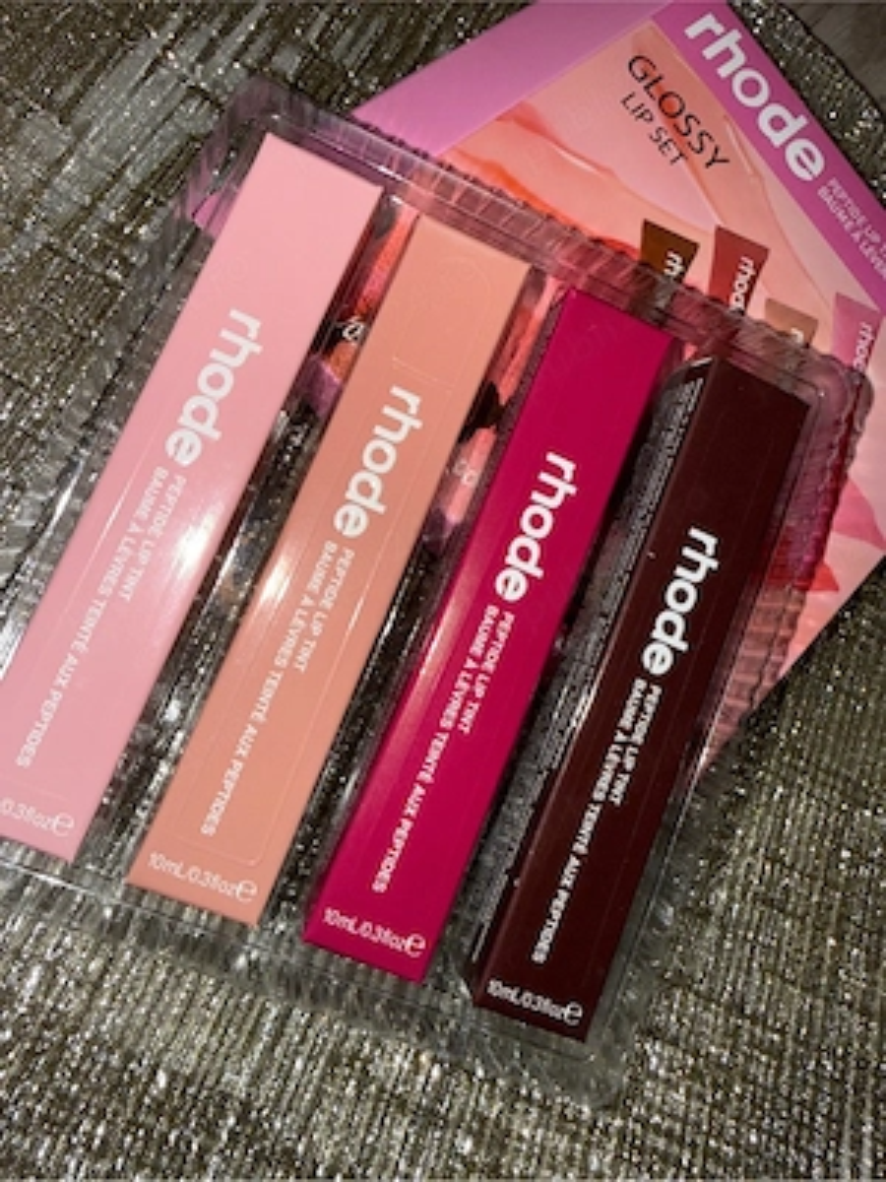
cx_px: 443
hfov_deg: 56.8
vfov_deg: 71.6
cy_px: 591
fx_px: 819
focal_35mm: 24
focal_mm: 2.22
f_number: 2.2
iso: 25
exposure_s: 1/122
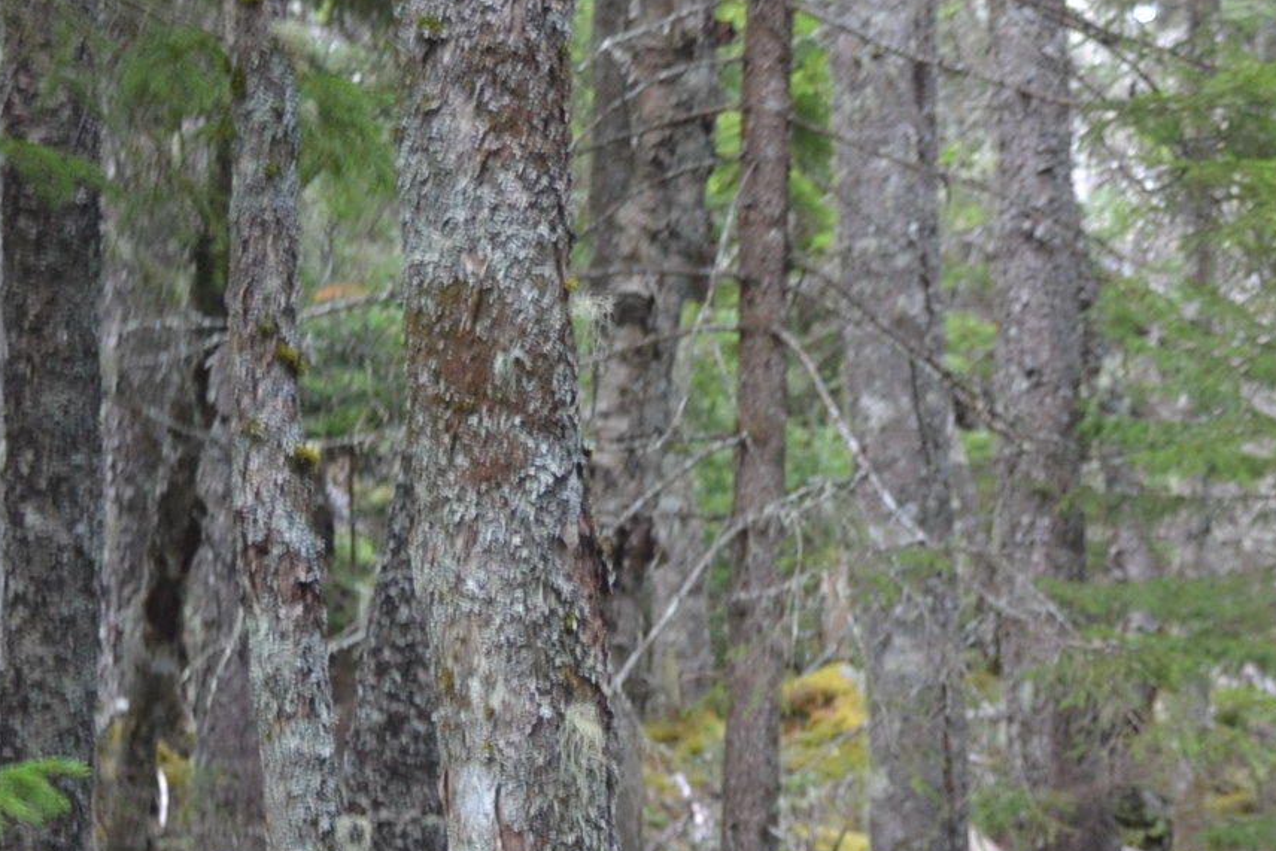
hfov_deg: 14.0
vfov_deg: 9.6
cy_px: 964
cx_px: 1592
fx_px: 5010
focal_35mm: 141
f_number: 5
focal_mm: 35
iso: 400
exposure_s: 1/80
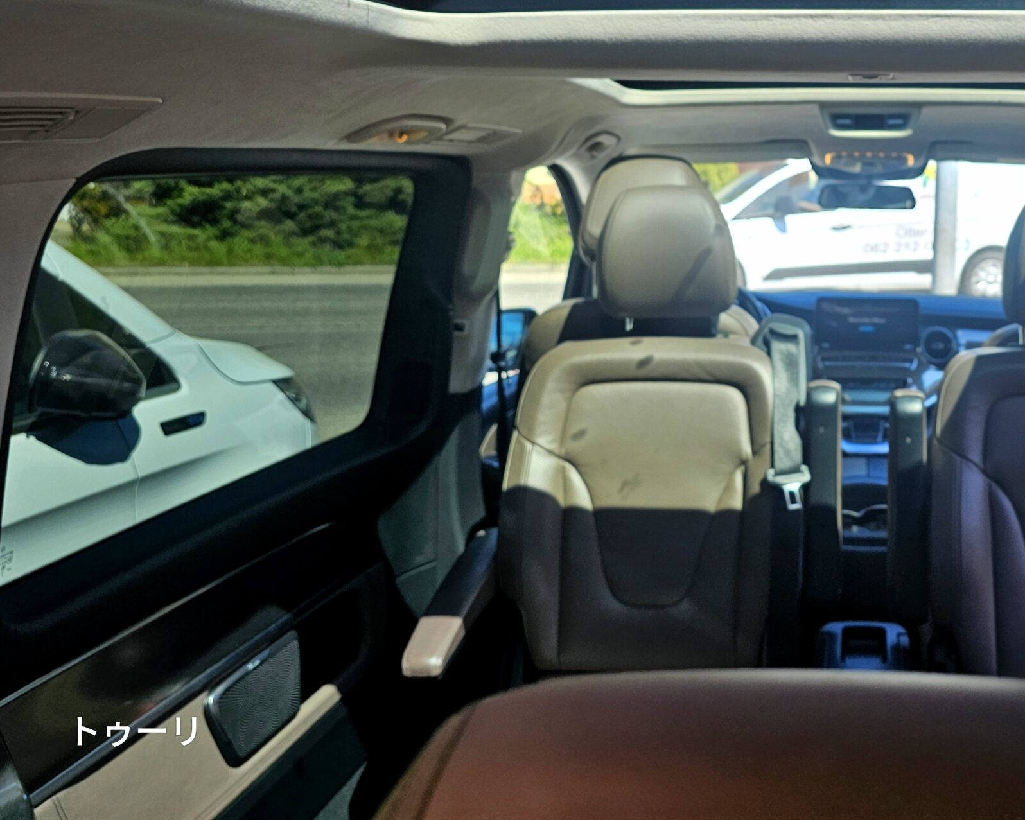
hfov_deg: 47.7
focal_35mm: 36
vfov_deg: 40.1
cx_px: 811
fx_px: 1092
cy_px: 209
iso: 20
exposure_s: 1/222
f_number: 1.7
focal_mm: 6.3
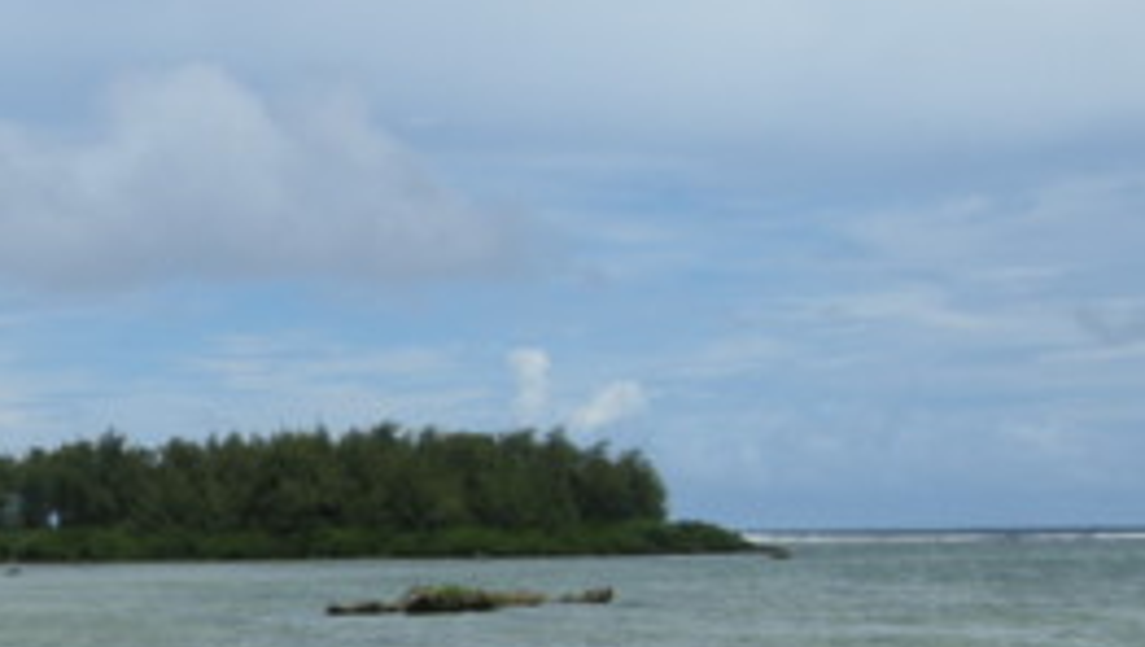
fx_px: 2826
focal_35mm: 93
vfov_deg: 12.8
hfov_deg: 21.8
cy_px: 713
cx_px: -79
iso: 64
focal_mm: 7.5
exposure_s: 1/375
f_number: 6.8
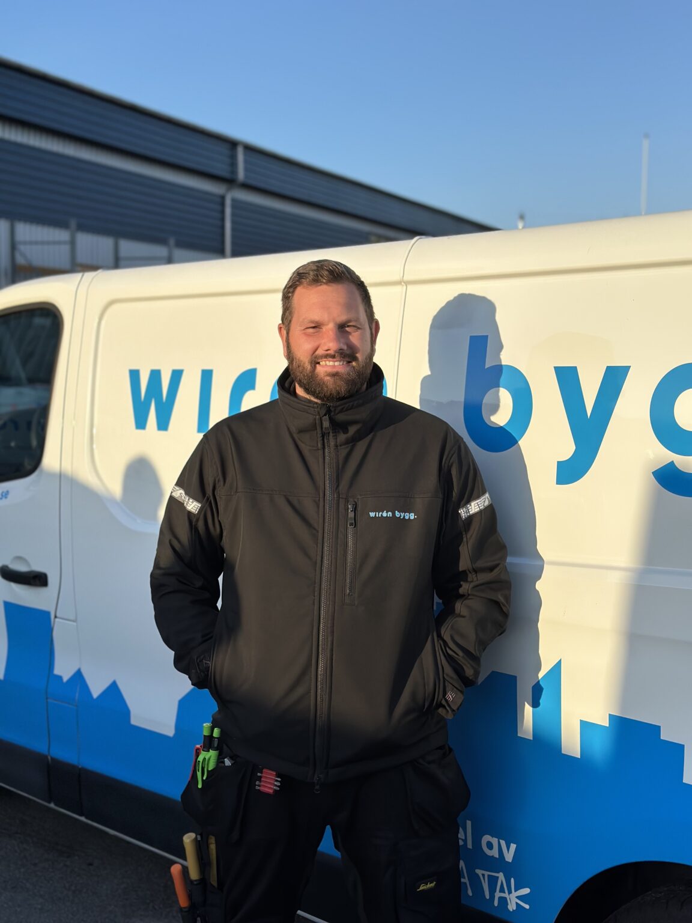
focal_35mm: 48
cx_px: 346
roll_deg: +0.3
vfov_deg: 39.7
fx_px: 1279
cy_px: 462
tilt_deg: -3.6
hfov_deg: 30.3
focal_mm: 6.86
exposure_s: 1/4016
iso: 80
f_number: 1.78
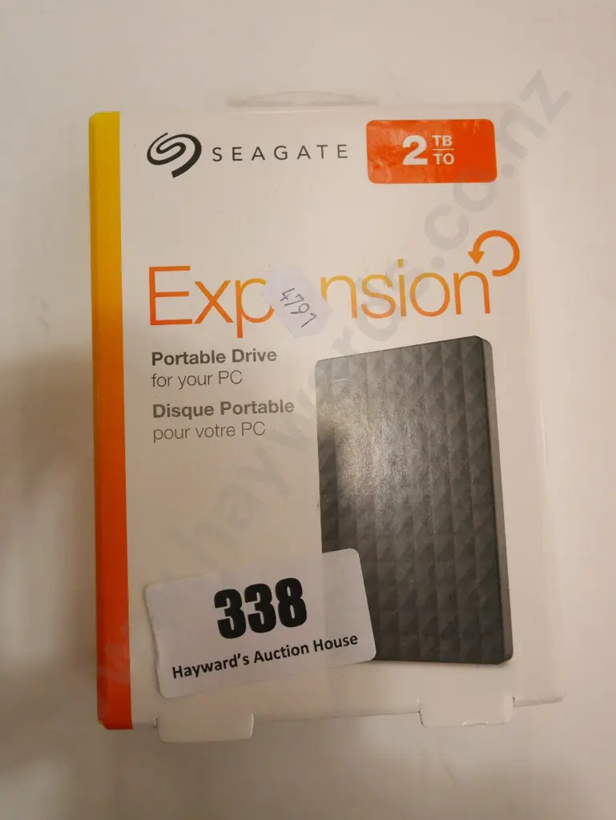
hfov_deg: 44.2
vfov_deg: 56.8
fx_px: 759
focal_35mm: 32
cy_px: 410
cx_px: 308
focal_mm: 16
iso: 3200
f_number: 4
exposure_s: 1/400
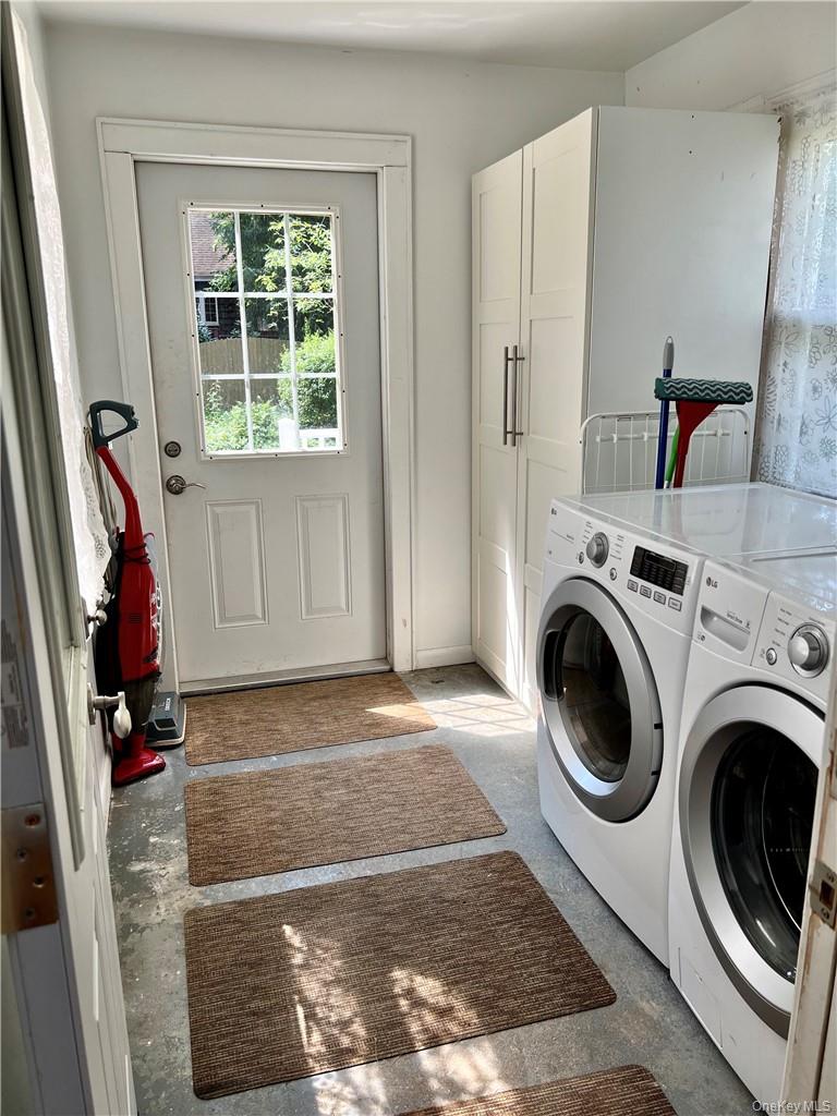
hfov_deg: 53.1
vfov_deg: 67.3
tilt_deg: -14.2
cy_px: 558
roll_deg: +1.7
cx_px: 418
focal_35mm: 26
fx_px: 838
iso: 40
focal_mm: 5.7
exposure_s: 1/178
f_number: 1.5
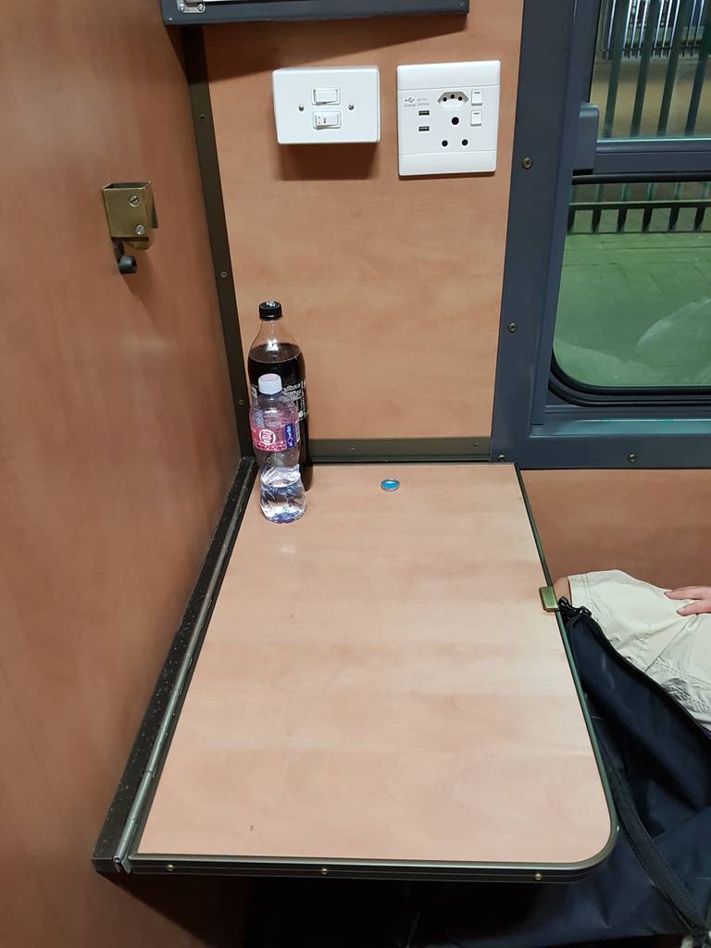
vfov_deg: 67.3
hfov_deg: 53.1
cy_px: 474
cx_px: 356
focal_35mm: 26
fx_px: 712
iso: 200
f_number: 1.7
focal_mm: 4.2
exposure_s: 1/11
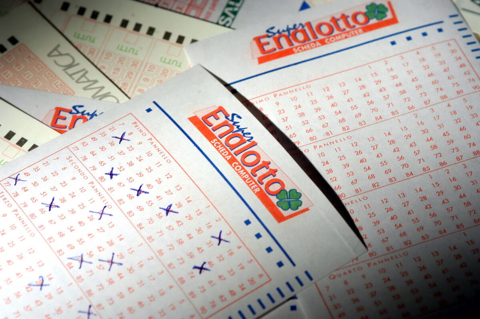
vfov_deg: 13.0
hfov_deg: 19.5
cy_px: 160
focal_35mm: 105
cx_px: 240
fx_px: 1399
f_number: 6.3
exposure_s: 1/80
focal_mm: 70
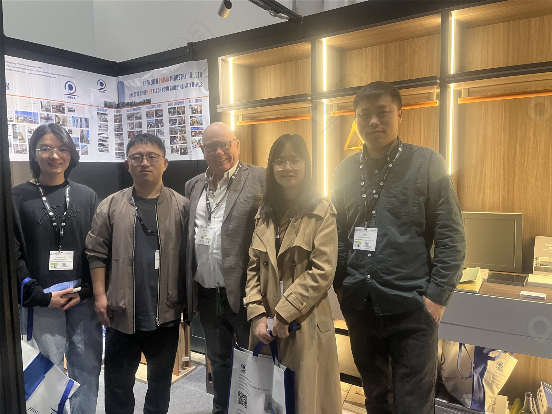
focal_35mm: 26
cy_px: 207
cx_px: 276
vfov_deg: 53.1
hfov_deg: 67.3
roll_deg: +1.1
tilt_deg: -5.2
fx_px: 415
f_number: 1.6
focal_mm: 5.1
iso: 250
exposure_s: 1/50
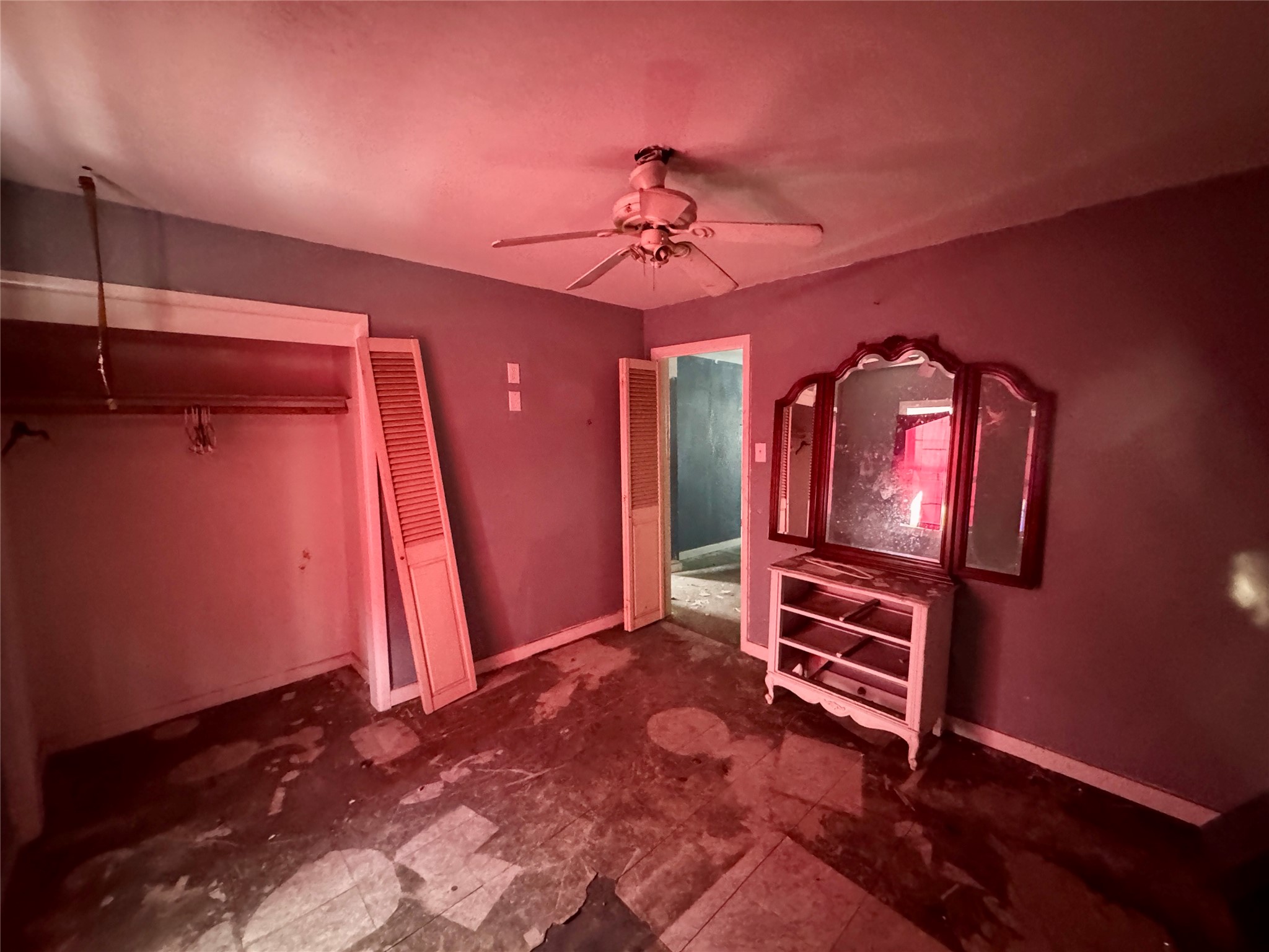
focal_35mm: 14
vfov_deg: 85.7
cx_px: 634
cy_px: 476
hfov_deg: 102.1
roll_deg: +0.2
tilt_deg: -3.6
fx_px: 513
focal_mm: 2.22
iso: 1600
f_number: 2.2
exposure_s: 1/34
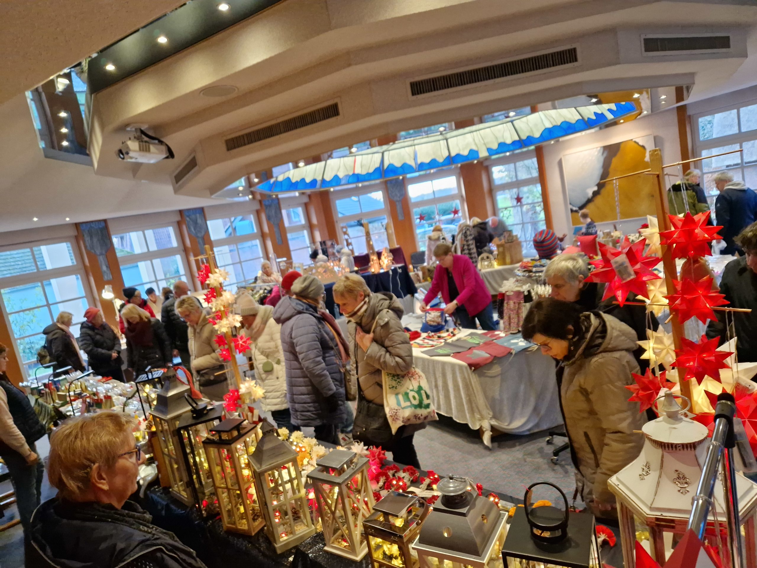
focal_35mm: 23
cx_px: 378
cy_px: 284
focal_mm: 5.4
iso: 1000
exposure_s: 1/100
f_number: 1.8
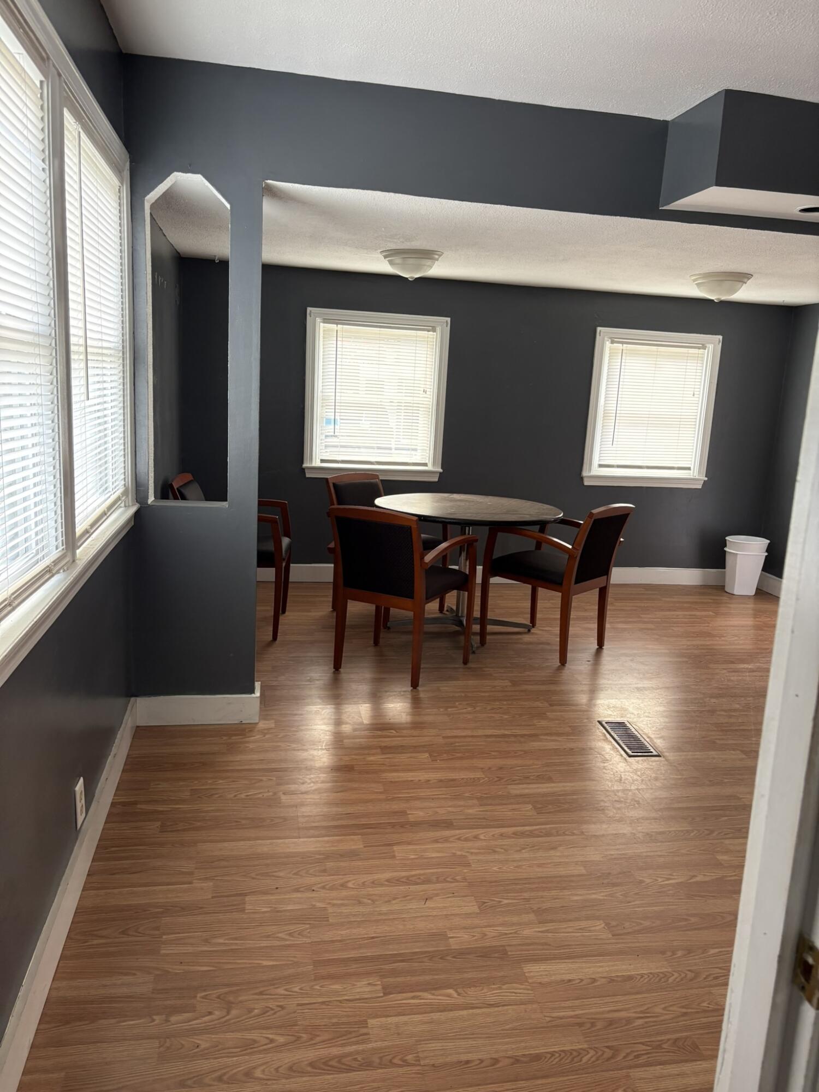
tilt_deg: -11.0
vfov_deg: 67.3
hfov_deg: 53.1
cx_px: 410
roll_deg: -2.9
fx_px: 820
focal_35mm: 26
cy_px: 546
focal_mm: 5.96
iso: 125
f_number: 1.6
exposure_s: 1/66
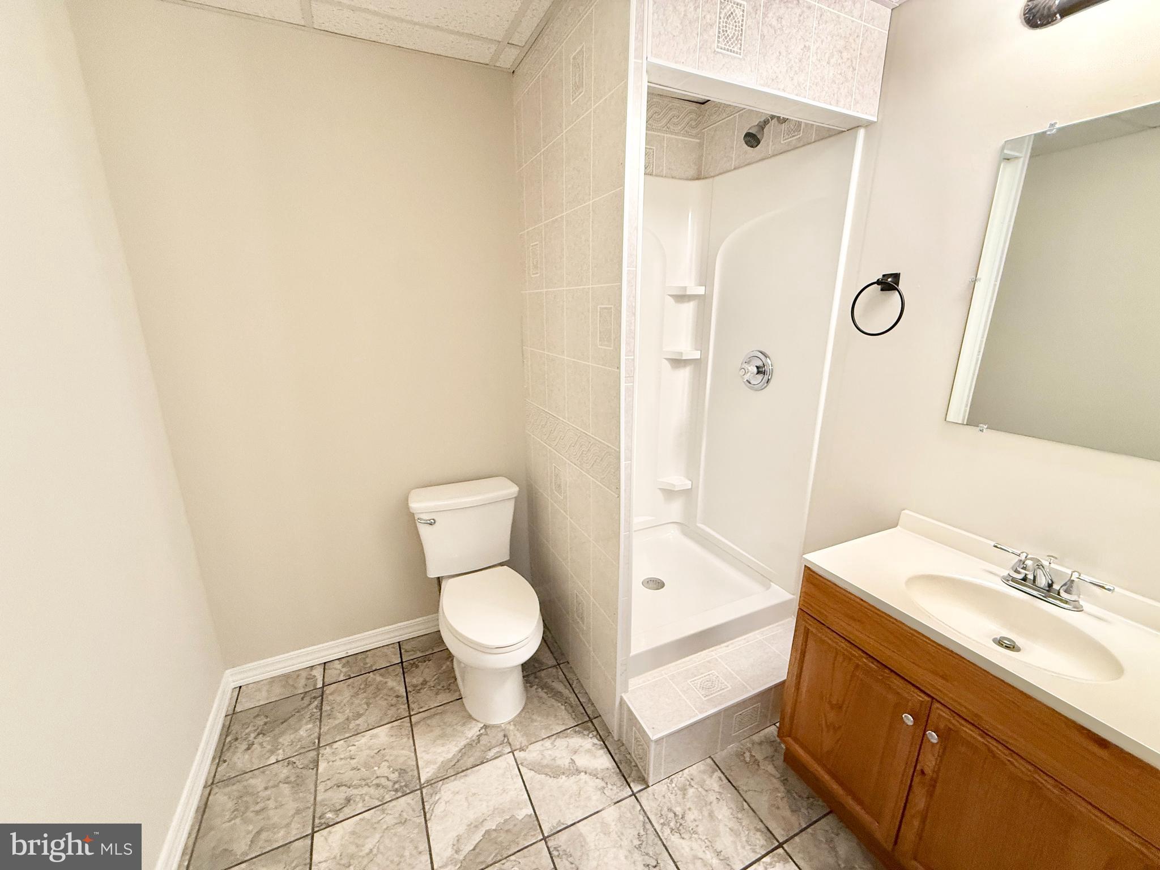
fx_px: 469
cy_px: 435
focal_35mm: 14
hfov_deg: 102.1
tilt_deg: -14.5
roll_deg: -0.6
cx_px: 580
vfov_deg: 85.7
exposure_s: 1/120
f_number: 2.2
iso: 250
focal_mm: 2.22
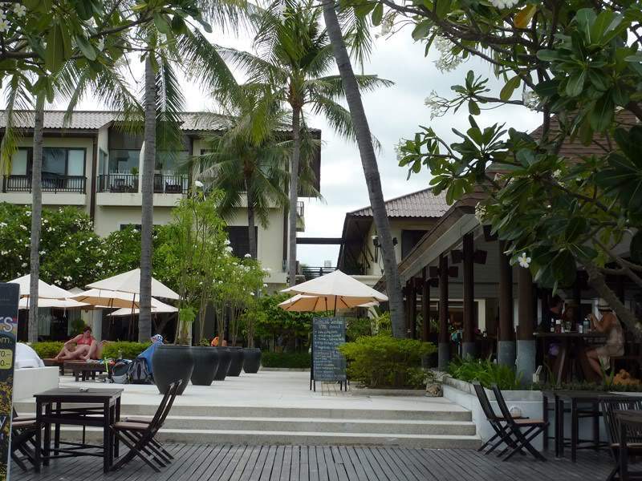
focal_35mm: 53
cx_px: 321
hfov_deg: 36.2
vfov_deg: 27.5
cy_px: 240
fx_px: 983
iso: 80
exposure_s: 1/500
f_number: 4.5
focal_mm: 7.3
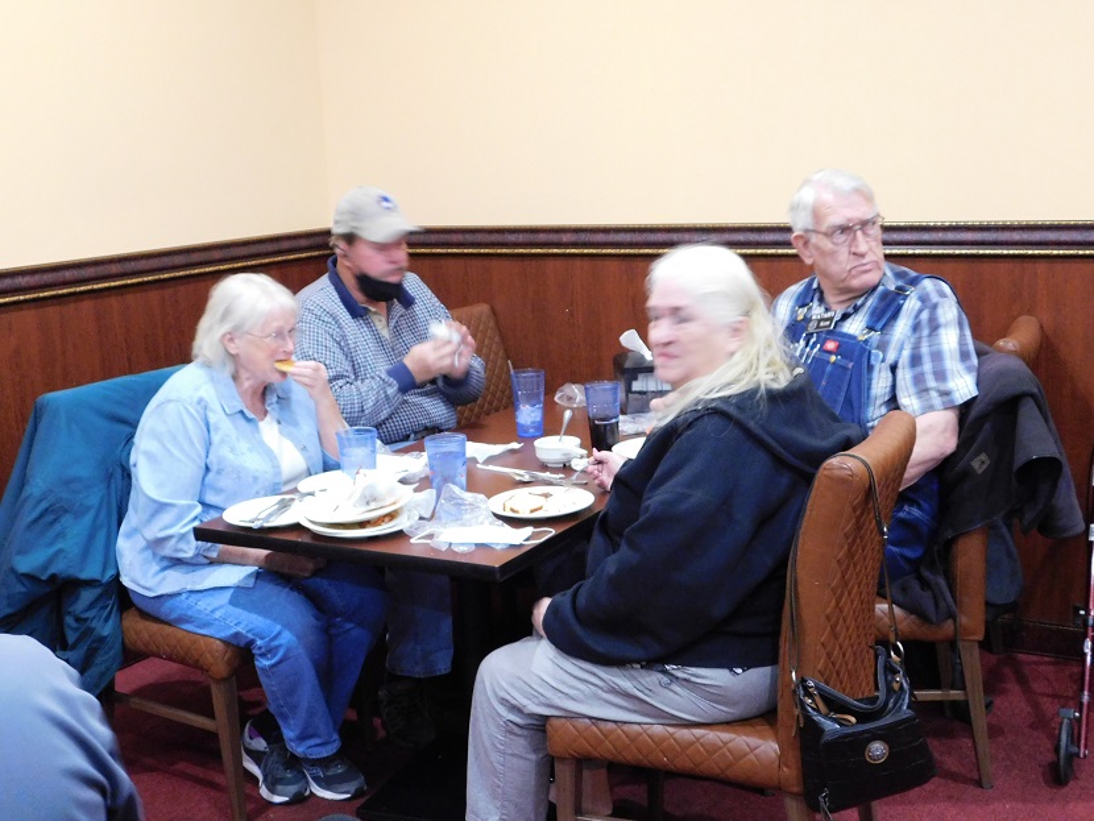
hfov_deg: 42.1
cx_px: 547
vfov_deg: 32.2
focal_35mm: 45
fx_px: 1423
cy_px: 410
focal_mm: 8
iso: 800
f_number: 3.7
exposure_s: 1/8
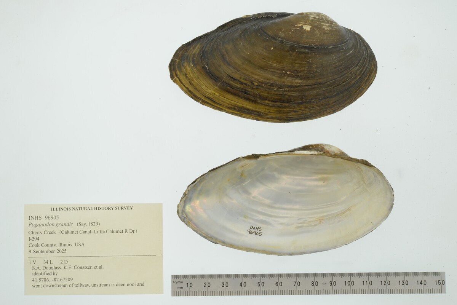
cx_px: 228
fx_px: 762
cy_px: 152
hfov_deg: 33.4
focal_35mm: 60
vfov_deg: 22.6
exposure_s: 1/8
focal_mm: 60
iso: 100
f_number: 32
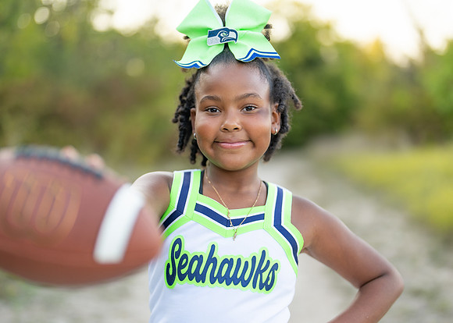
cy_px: 172
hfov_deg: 34.2
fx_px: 736
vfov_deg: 24.8
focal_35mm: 57
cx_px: 237
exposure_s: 1/800
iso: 100
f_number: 1.2
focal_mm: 50
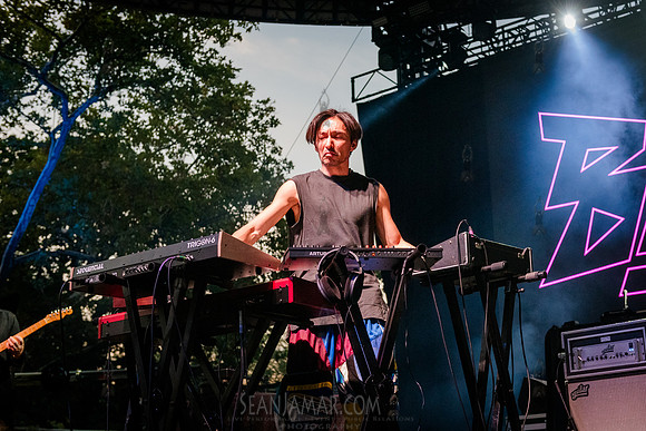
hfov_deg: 35.5
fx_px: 1003
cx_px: 410
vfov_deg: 24.3
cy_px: 227
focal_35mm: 56
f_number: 4
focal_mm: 44
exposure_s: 1/800
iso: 5000
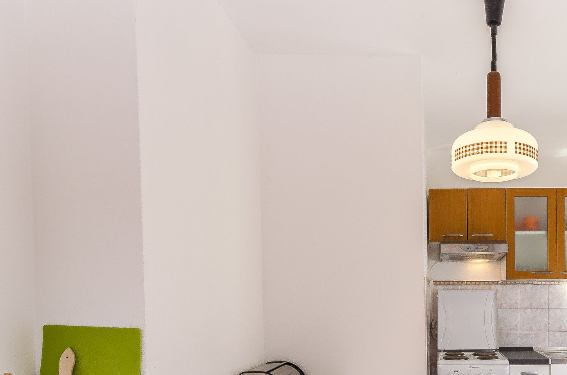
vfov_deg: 42.5
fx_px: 456
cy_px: 307
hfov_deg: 59.7
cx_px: 437
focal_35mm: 29
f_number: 8
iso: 100
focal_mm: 10
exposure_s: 1/80
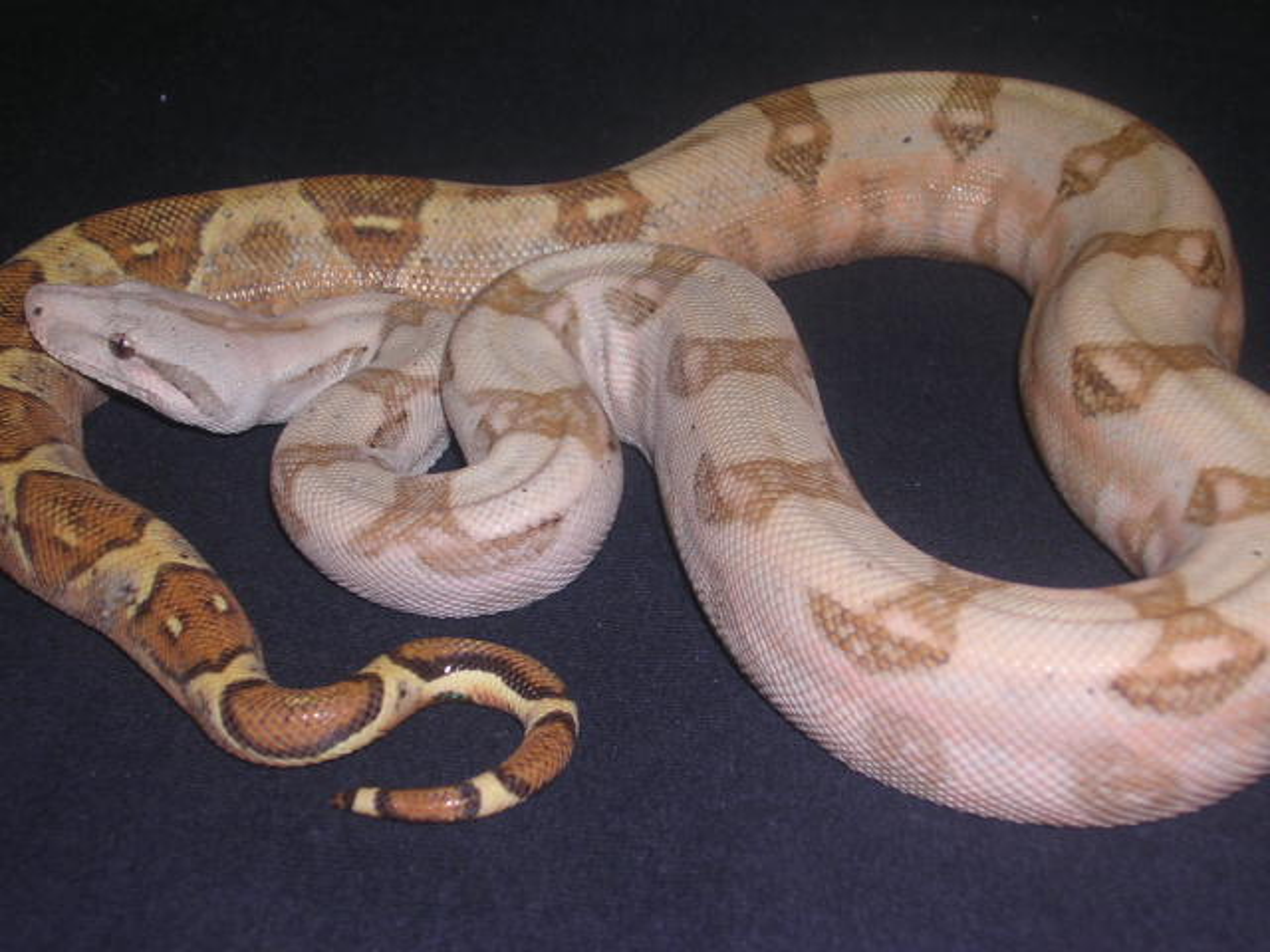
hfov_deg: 29.0
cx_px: 635
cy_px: 476
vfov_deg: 21.9
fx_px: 2458
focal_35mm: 67
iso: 100
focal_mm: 10.2
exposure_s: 1/60.1
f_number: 3.6
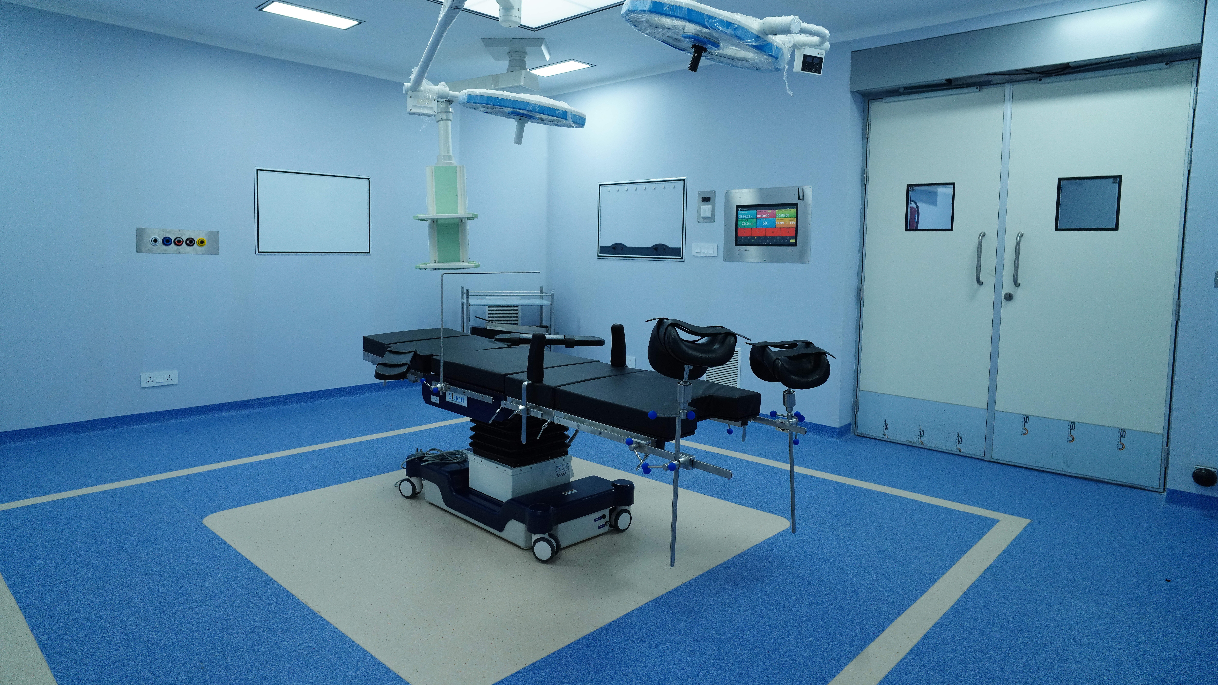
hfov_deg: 83.8
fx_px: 678
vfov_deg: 53.5
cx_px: 608
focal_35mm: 21
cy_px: 300
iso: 1600
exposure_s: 1/250
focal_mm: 20
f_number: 5
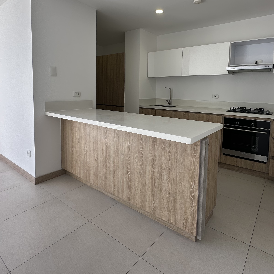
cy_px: 106
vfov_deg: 71.2
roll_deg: -2.4
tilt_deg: -3.7
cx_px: 149
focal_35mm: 21
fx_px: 188
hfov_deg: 72.0
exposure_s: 1/114
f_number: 2.2
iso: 40
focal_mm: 2.22
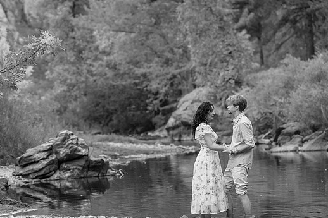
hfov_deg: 14.7
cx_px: 149
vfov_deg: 9.8
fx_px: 1275
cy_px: 100
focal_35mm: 140
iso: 1000
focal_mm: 125
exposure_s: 1/200
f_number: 3.5
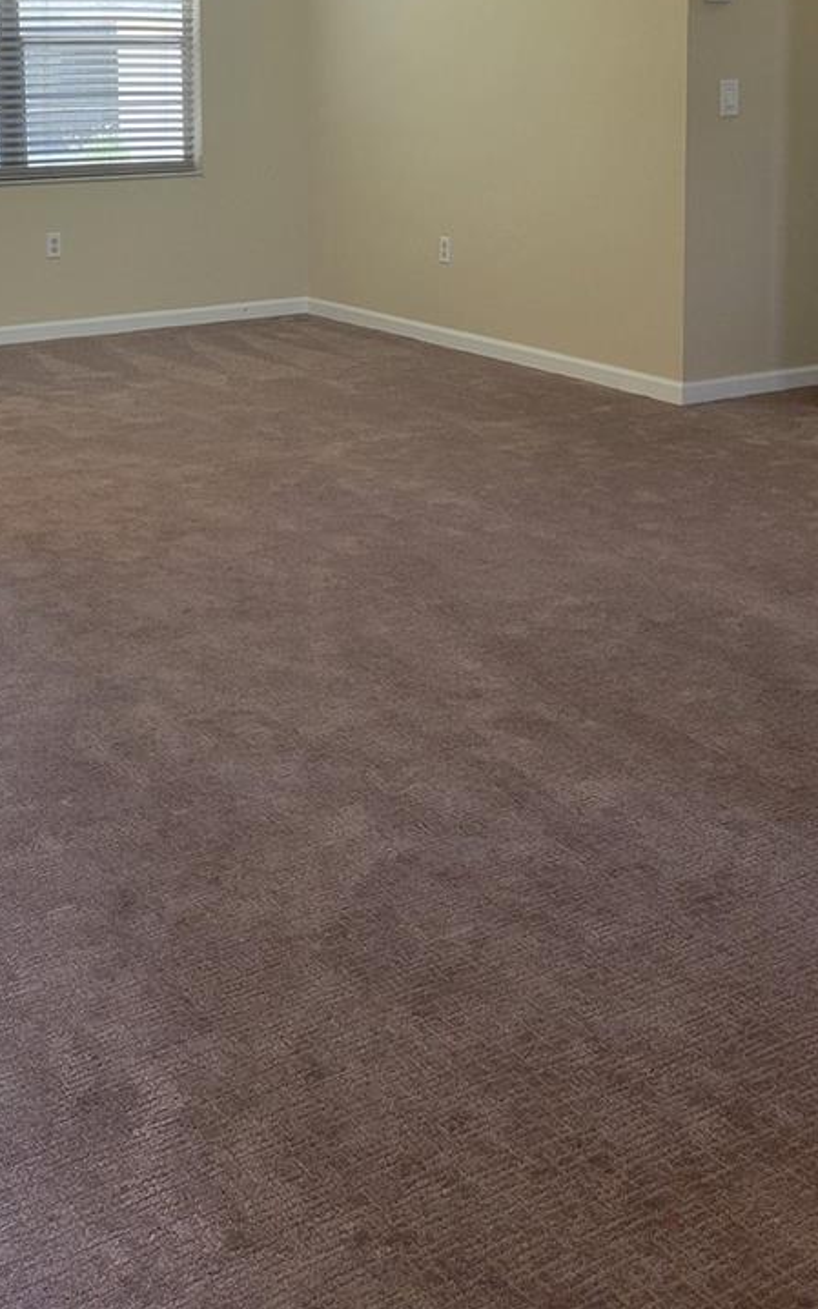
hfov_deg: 27.9
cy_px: 282
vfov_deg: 41.8
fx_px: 1642
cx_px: 312
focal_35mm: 46
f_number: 1.8
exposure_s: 1/120
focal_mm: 5.4
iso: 160
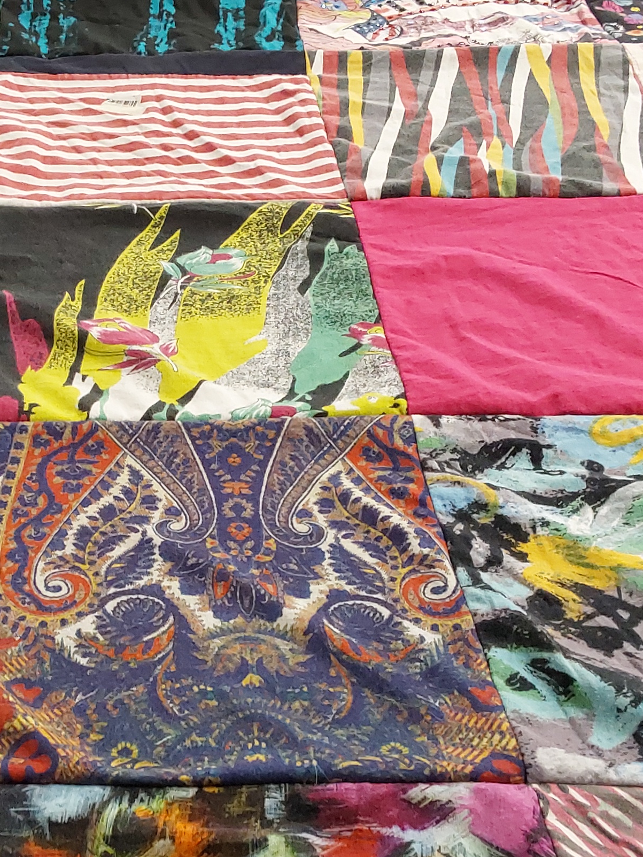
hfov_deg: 25.4
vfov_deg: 33.7
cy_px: 492
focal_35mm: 57
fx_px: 1411
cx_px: 159
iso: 200
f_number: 1.9
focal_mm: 2.91
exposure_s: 1/60
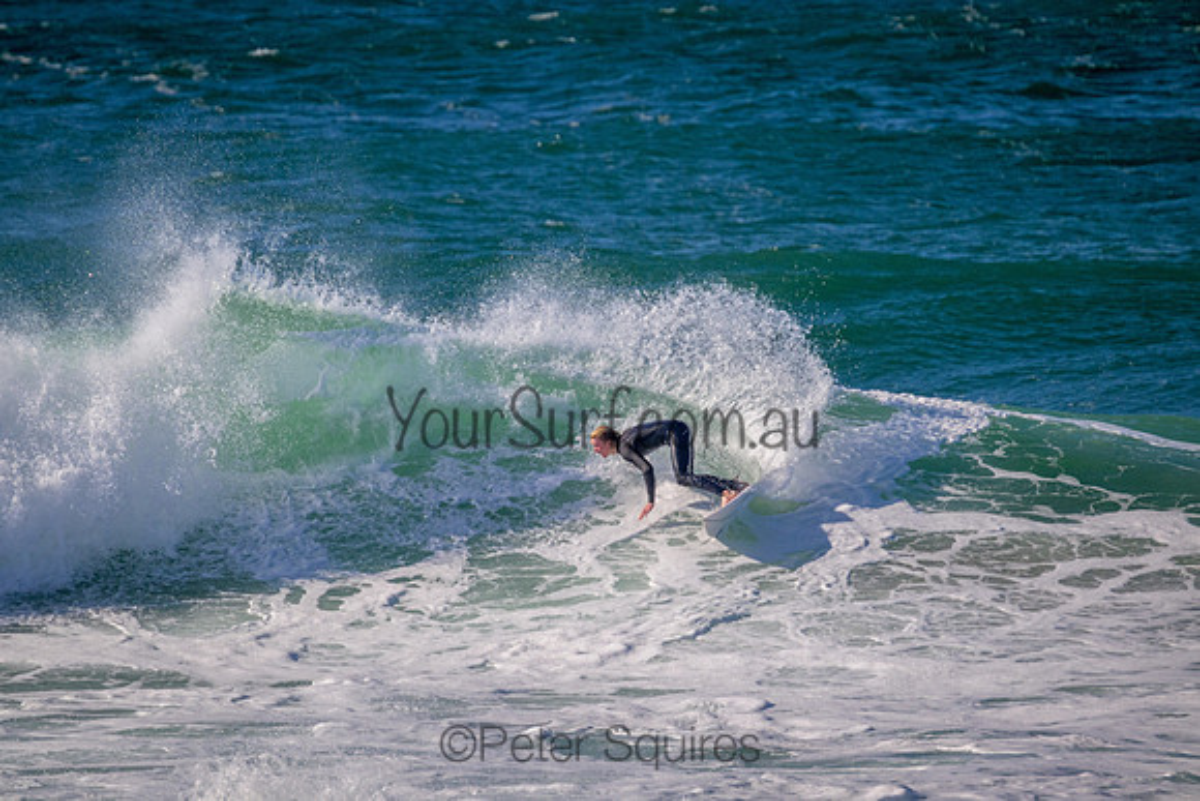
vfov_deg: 1.7
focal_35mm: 800
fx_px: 26672
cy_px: 400
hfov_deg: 2.6
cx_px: 600
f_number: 11
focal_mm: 800
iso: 1100
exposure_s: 1/2000
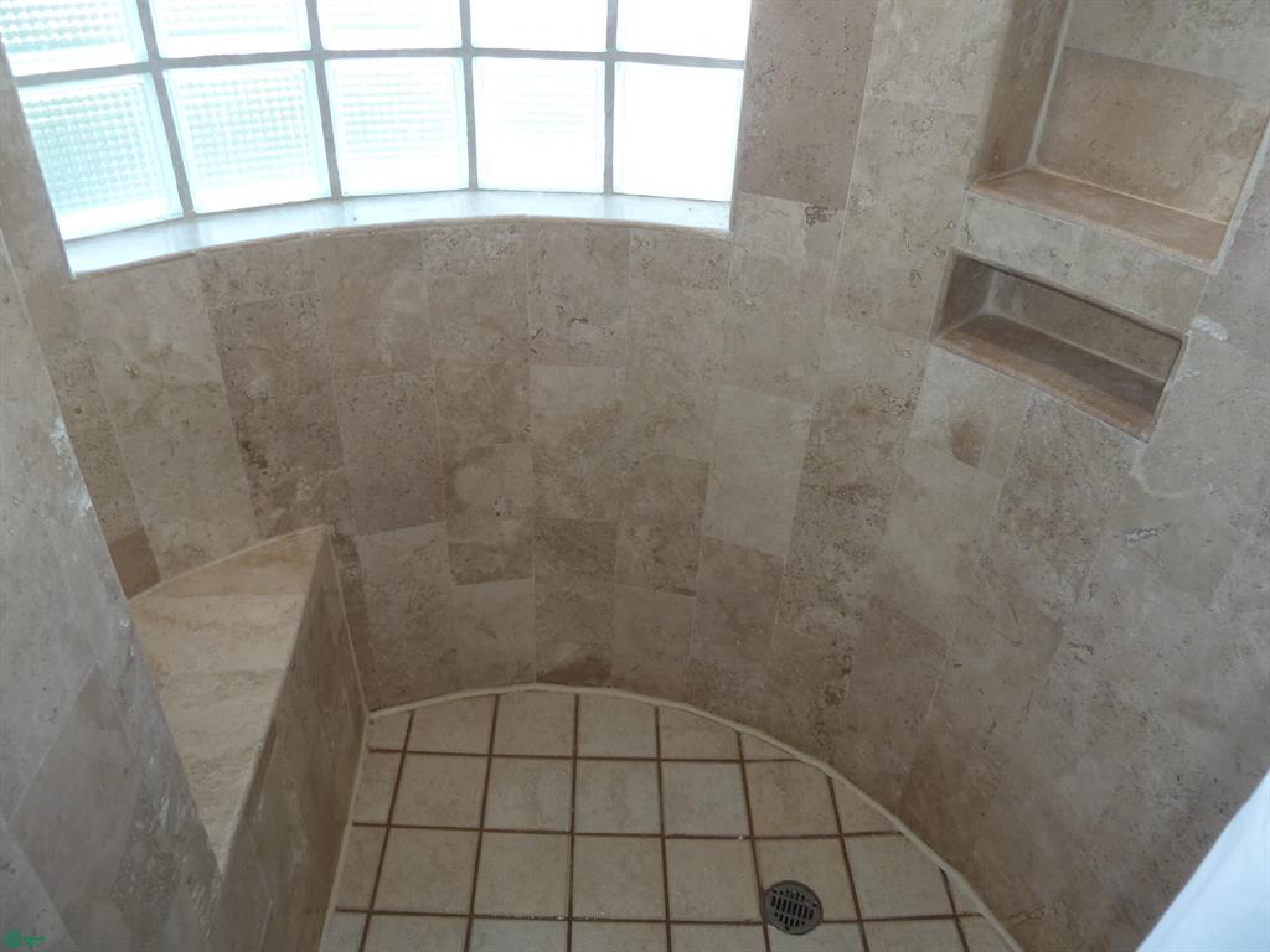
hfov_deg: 69.4
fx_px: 917
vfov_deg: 54.9
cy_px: 476
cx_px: 635
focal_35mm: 25
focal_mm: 4.1
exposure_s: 1/30
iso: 100
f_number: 3.3
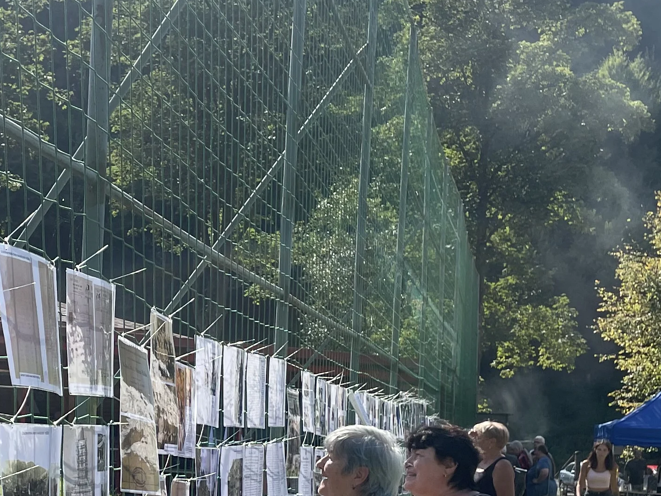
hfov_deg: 25.7
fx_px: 1413
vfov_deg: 19.5
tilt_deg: +0.5
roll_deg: -1.6
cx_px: 103
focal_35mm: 74
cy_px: 444
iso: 32
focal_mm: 4.2
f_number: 1.6
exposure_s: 1/1916
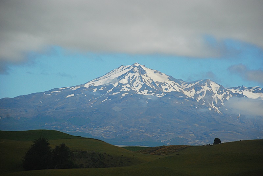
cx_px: 132
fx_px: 1229
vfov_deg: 8.2
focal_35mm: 168
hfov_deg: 12.2
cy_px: 88
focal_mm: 112
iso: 400
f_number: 5.6
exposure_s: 1/2000
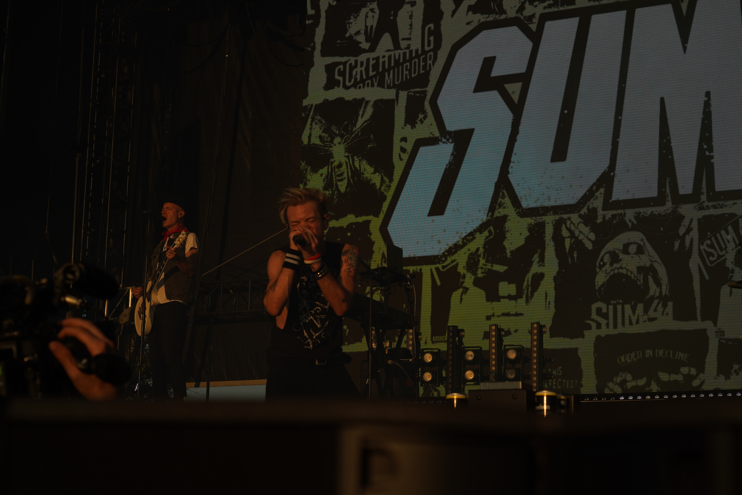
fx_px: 1298
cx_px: 371
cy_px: 248
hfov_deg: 31.9
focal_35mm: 63
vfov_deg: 21.6
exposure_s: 1/640
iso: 100
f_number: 8
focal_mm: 63
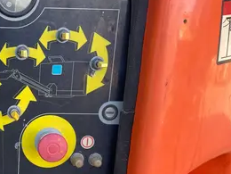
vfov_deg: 26.2
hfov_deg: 32.3
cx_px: 4
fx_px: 367
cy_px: 135
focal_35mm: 55
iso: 32
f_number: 1.6
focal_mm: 4.2
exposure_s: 1/143
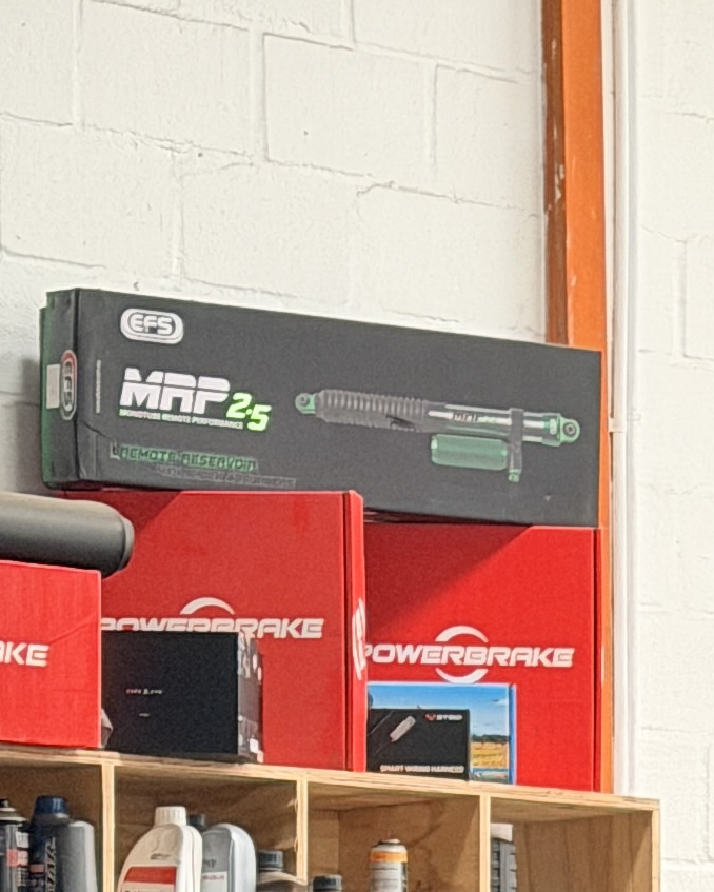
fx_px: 5888
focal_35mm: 223
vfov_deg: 8.5
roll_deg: -0.1
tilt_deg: -1.1
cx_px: 1459
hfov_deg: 6.7
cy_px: 1293
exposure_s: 1/60
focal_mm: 6.76
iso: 250
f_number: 1.78
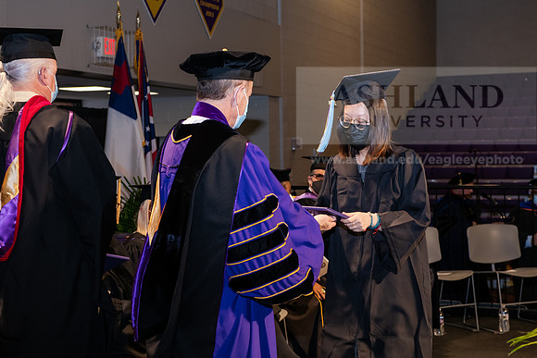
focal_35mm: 66
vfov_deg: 20.6
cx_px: 268
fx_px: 985
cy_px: 179
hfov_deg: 30.5
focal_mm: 66
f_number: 6.3
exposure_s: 1/200
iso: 1600
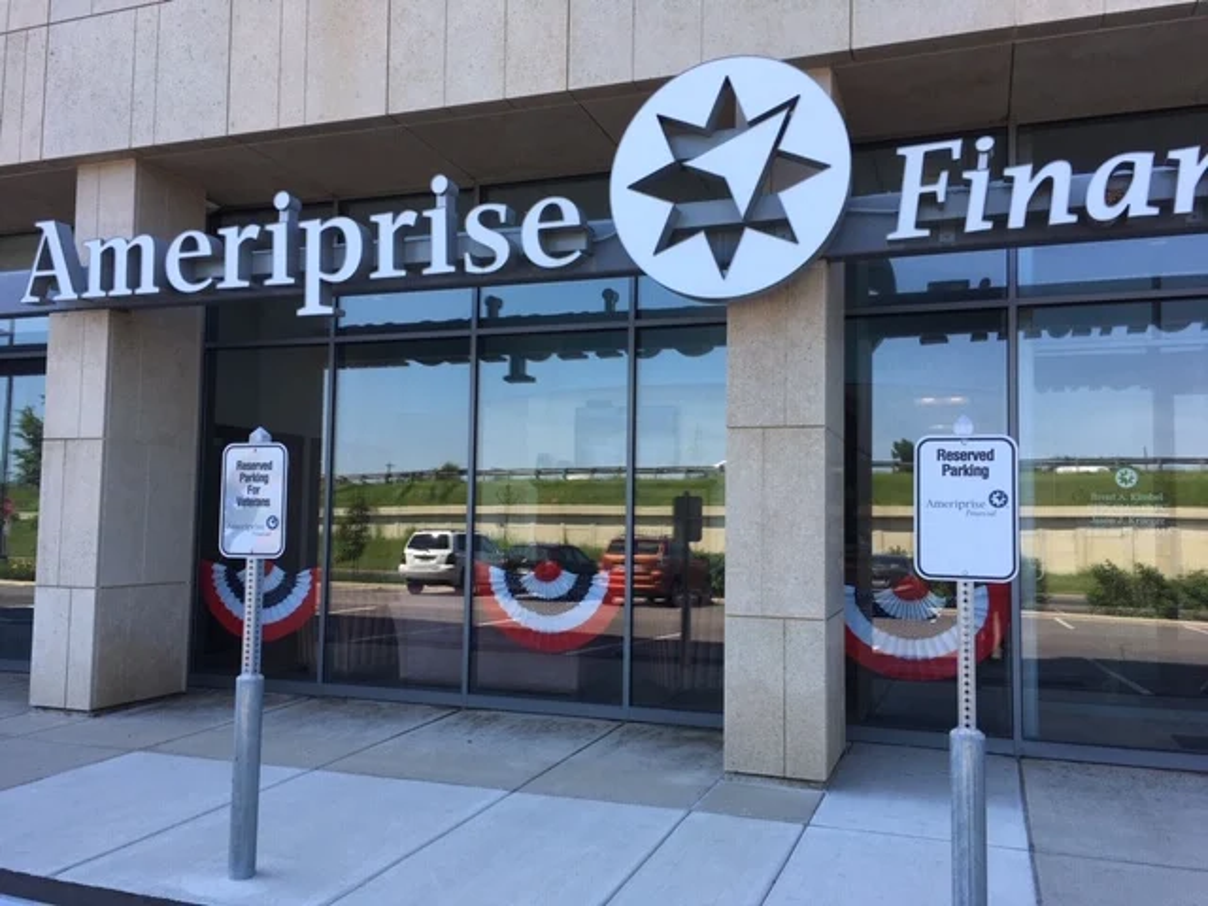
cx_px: 604
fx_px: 1012
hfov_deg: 61.7
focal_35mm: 29
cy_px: 453
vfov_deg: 48.2
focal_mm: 4.15
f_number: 2.2
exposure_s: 1/382
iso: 25
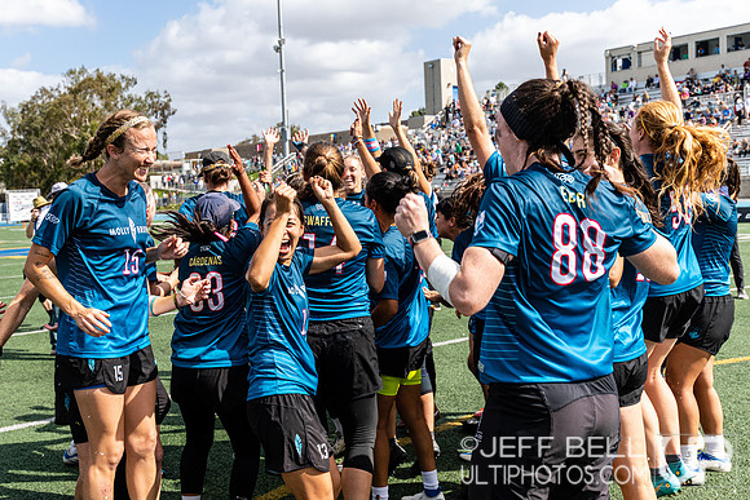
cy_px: 250
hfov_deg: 44.7
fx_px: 905
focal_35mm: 43
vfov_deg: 30.9
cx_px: 285
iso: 250
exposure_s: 1/1000
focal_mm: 35
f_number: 5.6
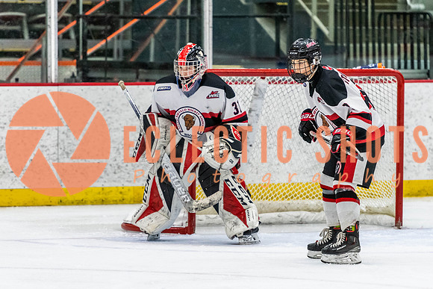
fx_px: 3772
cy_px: 144
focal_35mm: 314
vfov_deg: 4.4
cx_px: 216
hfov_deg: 6.6
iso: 3200
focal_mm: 195
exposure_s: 1/640
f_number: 2.8
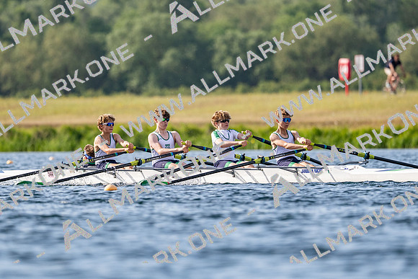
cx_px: 209
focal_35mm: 600
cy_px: 140
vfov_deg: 2.3
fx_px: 6972
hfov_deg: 3.4
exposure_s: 1/2500
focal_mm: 400
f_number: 4.5
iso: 320
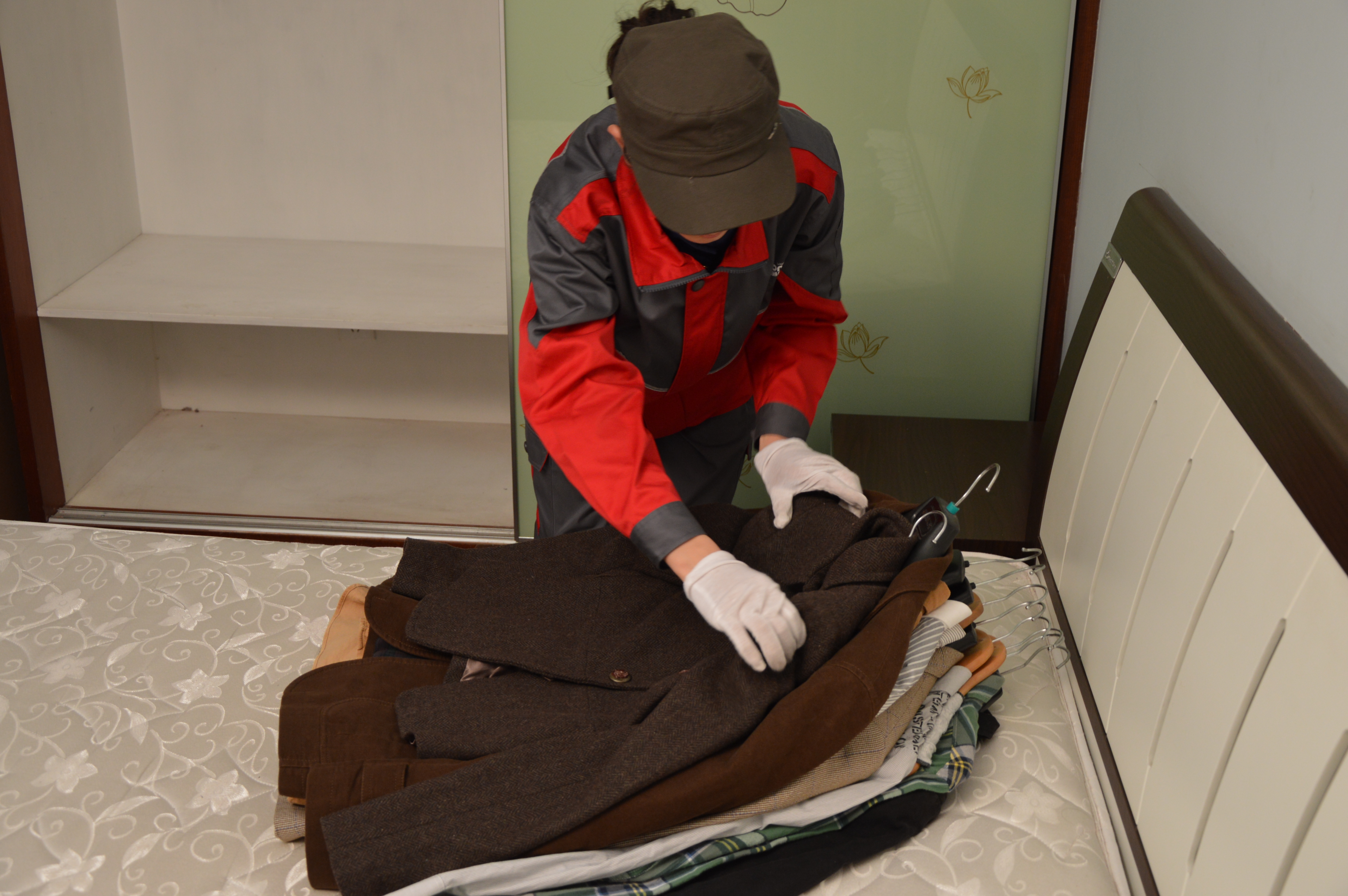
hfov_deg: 46.4
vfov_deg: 31.8
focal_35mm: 42
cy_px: 448
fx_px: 1571
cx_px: 674
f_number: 4
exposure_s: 1/60
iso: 400
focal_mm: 28
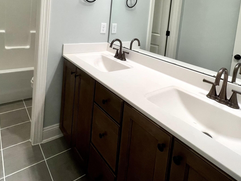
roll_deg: -5.2
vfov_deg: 55.9
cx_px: 112
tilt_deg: -4.7
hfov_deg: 76.3
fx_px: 153
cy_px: 31
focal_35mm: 22
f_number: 1.8
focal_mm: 1.57
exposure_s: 1/120
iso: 100
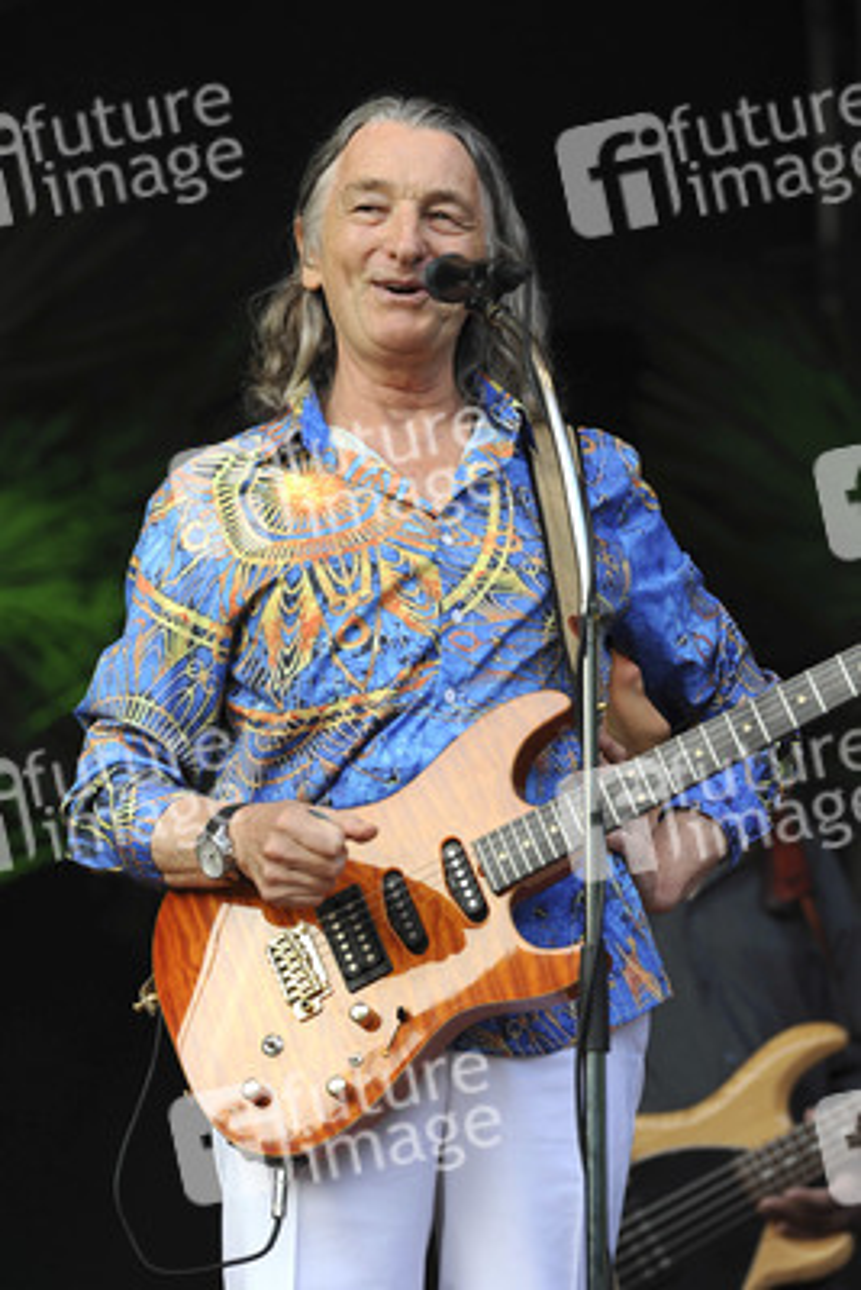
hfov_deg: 7.0
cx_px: 430
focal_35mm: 195
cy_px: 645
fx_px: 6989
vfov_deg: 10.5
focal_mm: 195
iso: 400
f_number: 5
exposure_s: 1/250
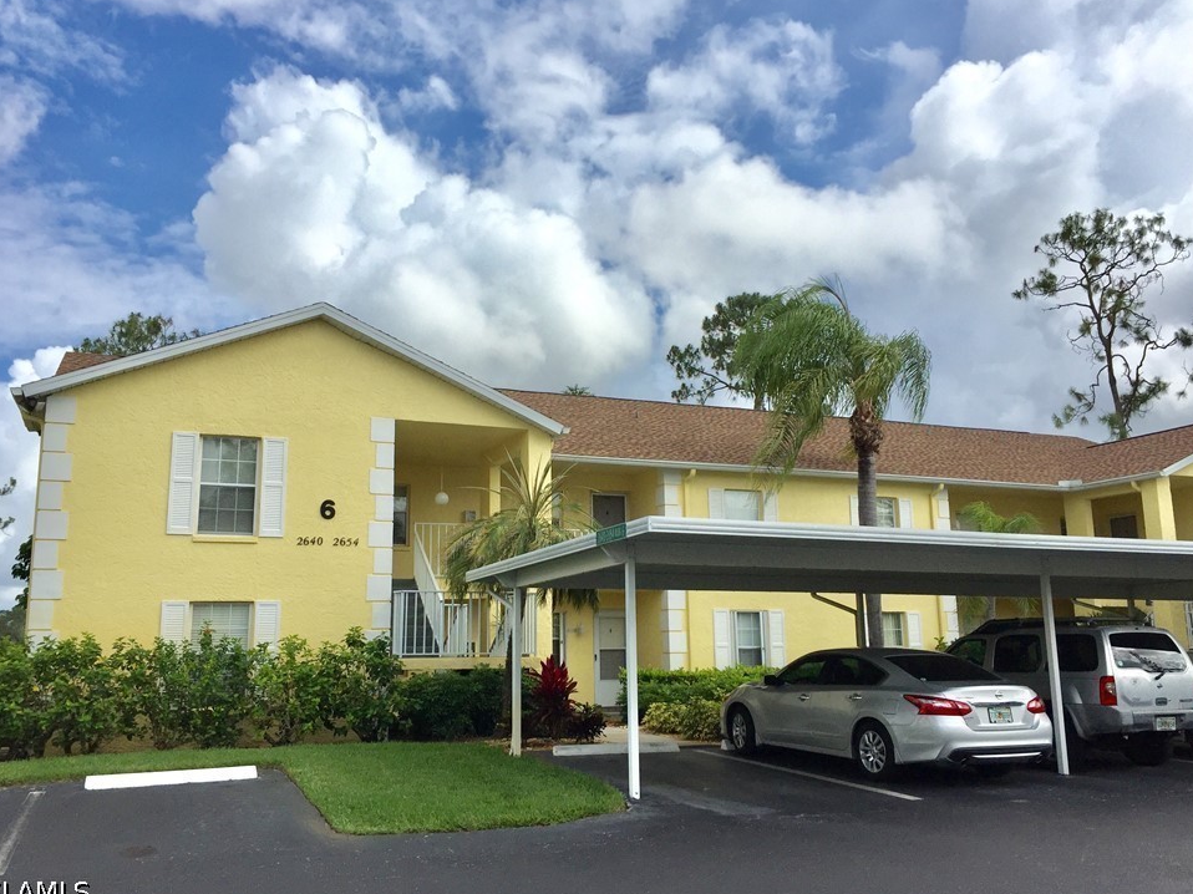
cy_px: 435
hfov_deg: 58.3
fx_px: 1068
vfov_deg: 45.4
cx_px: 572
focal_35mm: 31
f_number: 2.2
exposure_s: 1/3597
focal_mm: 4.15
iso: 32
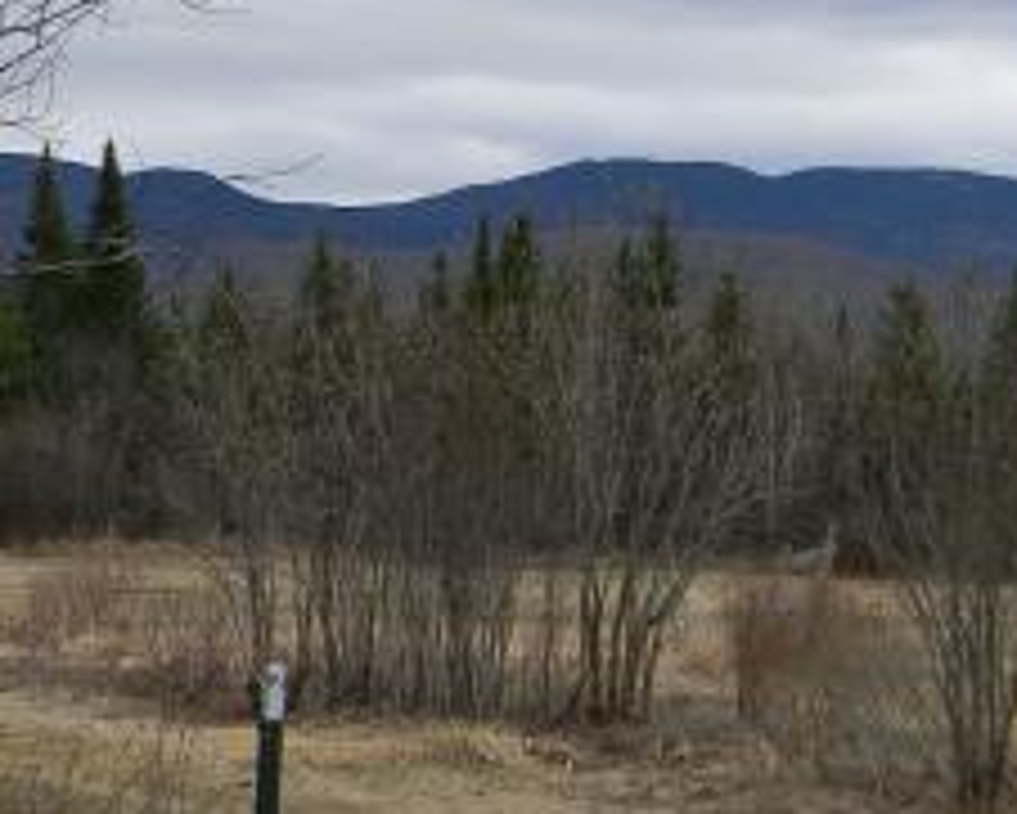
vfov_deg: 13.0
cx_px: 729
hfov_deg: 16.2
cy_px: 157
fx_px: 3553
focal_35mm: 118
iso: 80
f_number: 3.9
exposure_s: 1/728
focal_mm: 8.6
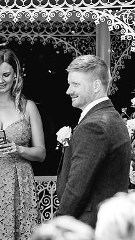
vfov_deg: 7.3
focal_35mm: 294
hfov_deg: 4.1
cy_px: 120
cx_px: 22
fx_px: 1871
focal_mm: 180
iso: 400
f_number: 5.6
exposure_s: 1/200
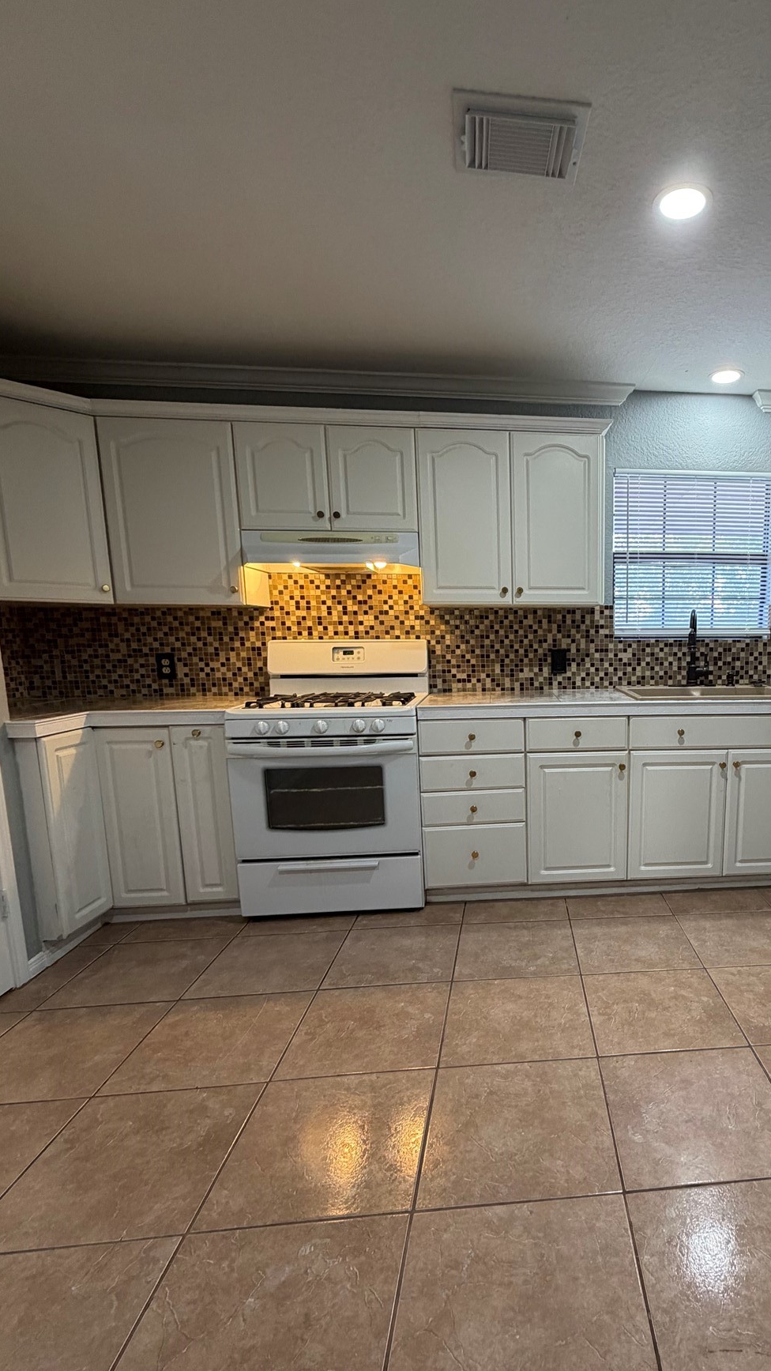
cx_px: 576
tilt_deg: -8.7
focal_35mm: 18
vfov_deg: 92.5
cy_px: 743
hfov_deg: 58.0
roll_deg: +0.6
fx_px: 654
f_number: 2.2
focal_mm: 2.22
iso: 250
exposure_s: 1/60
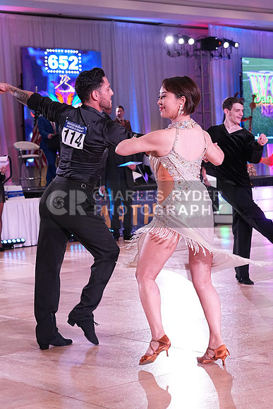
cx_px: 136
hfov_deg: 18.0
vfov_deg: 26.6
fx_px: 864
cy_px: 204
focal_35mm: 76
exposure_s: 1/400
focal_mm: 51
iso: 3200
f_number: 5
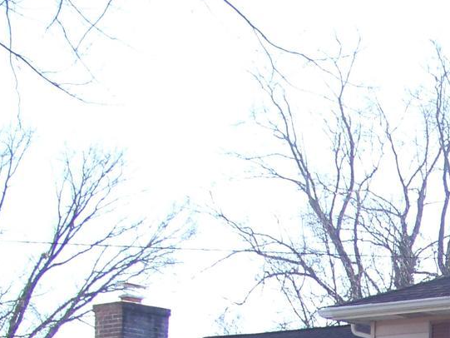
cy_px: 626
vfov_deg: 11.0
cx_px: 636
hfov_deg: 14.8
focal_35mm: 125
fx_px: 1625
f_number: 2.8
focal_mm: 5.85
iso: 64
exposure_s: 1/200
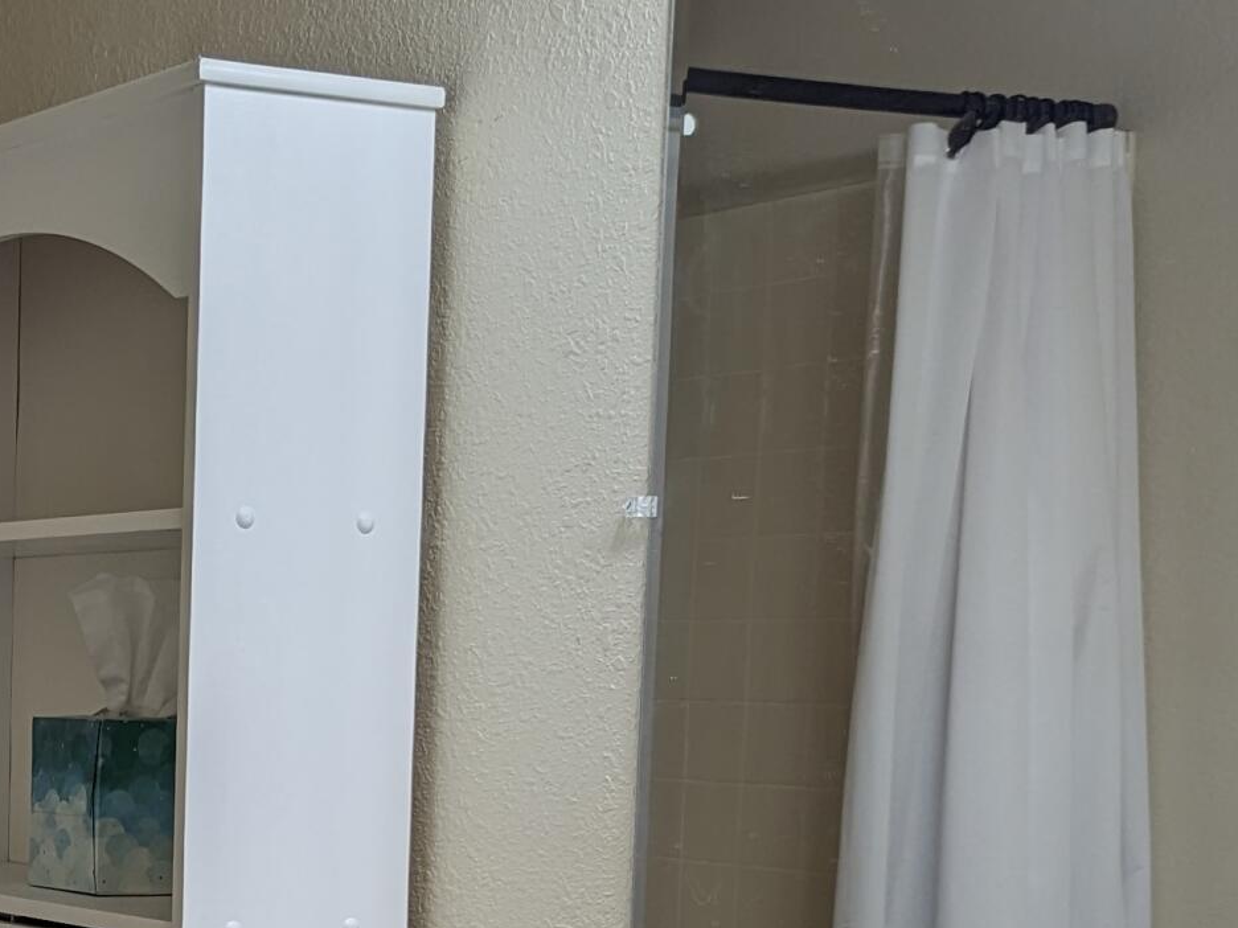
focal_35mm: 77
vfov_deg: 18.6
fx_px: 2754
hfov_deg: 23.8
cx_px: -120
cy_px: 953
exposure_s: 1/29.1
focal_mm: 6.81
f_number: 1.85
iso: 45
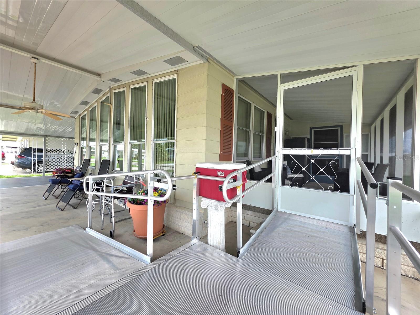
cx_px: 210
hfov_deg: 106.2
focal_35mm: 13
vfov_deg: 89.9
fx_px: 158
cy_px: 158
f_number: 1.9
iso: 40
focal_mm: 2.2
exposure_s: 1/526
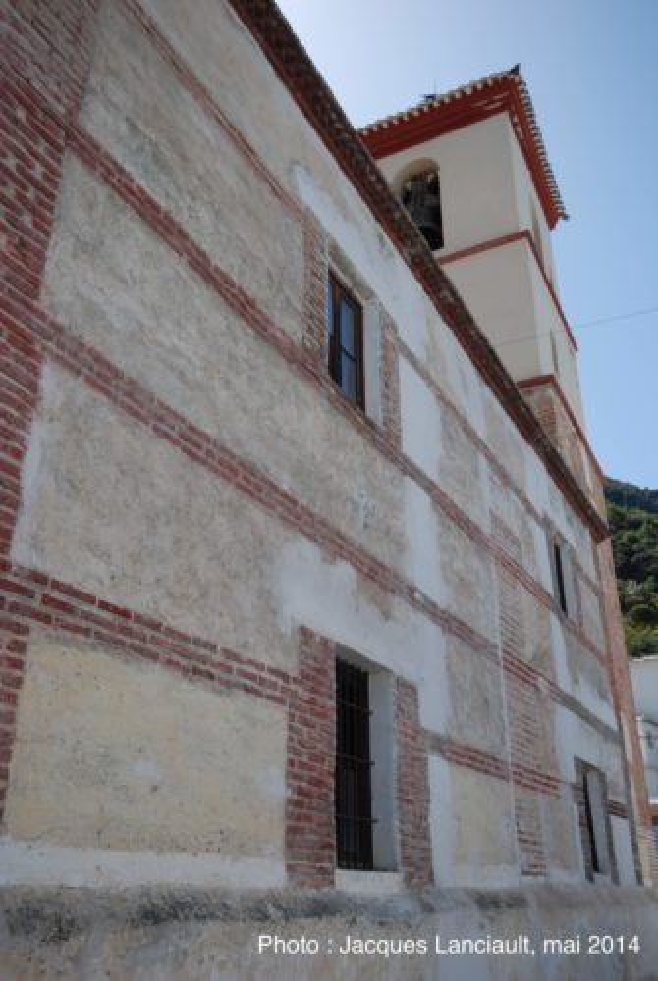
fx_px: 902
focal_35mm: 33
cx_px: 329
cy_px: 490
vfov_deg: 57.2
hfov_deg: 40.1
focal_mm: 22
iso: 100
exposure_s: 1/200
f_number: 7.1
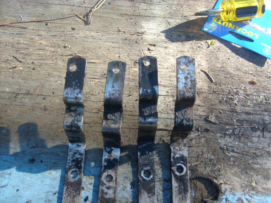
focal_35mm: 35
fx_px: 274
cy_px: 102
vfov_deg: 40.7
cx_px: 136
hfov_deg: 52.6
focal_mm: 5.8
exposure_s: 1/90
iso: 80
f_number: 2.8
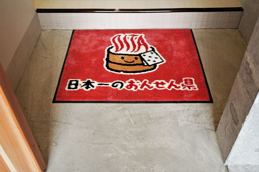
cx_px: 130
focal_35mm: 36
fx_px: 259
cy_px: 86
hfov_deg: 53.1
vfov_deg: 36.9
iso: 500
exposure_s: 1/160
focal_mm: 36
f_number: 4
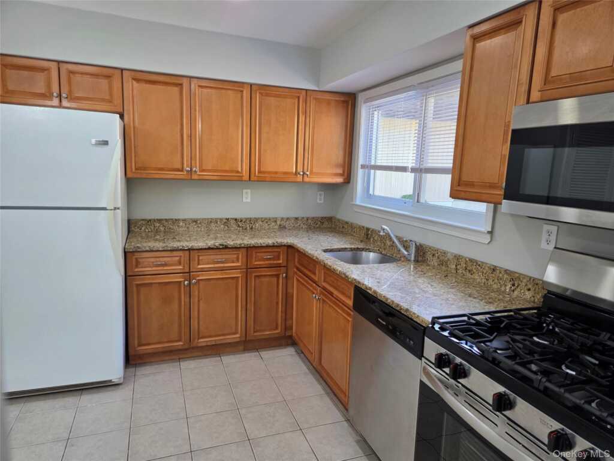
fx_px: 408
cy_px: 230
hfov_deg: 73.9
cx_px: 307
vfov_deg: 58.9
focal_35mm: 23
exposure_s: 1/120
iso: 160
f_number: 1.8
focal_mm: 5.4
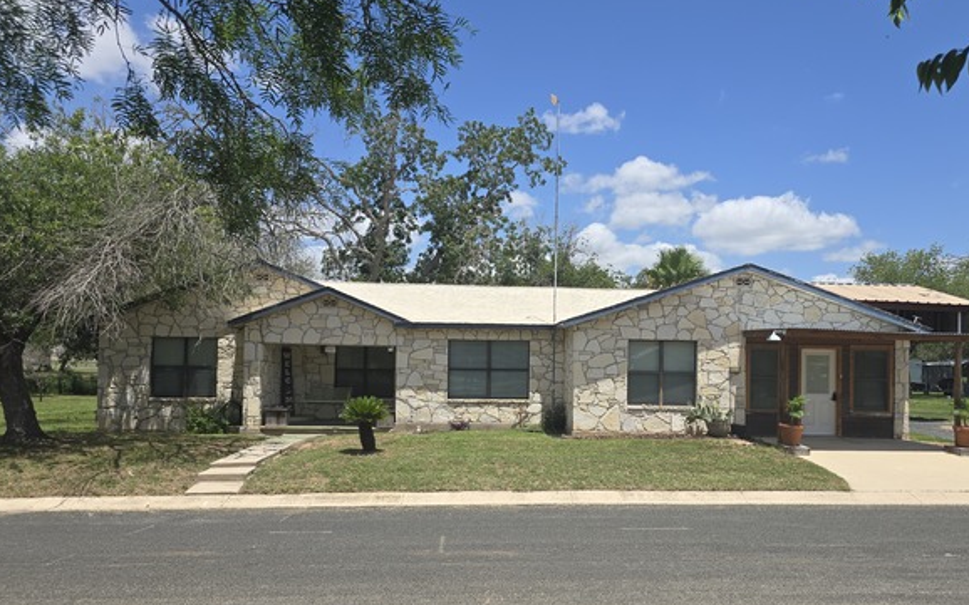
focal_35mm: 27
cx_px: 518
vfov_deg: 45.8
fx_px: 713
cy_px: 355
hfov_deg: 68.3
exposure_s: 1/1005
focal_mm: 6.3
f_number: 1.7
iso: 12
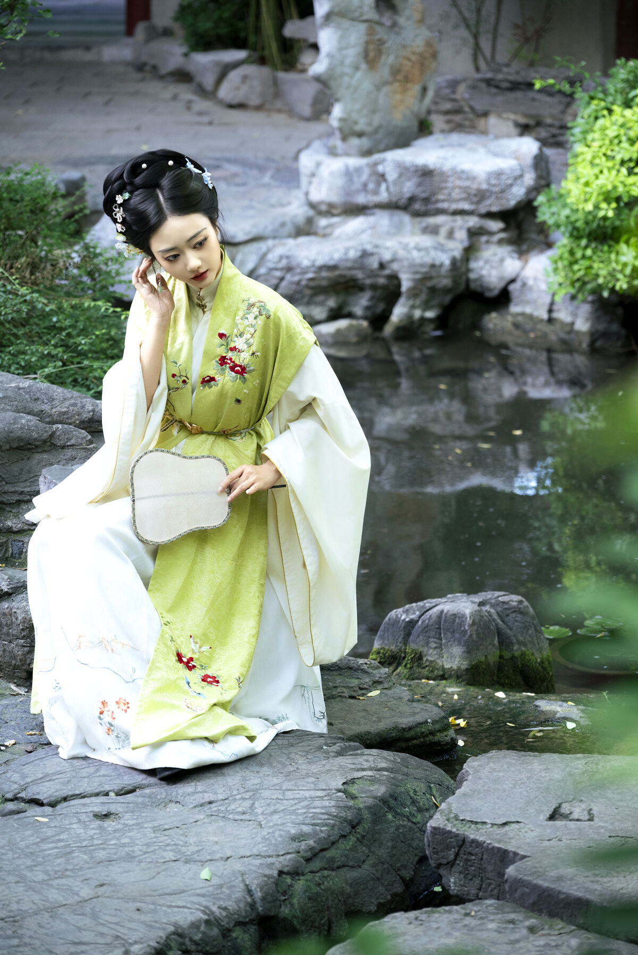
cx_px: 319
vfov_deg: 20.8
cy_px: 478
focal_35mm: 98
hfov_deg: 14.0
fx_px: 2603
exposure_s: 1/200
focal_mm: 98
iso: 800
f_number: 4
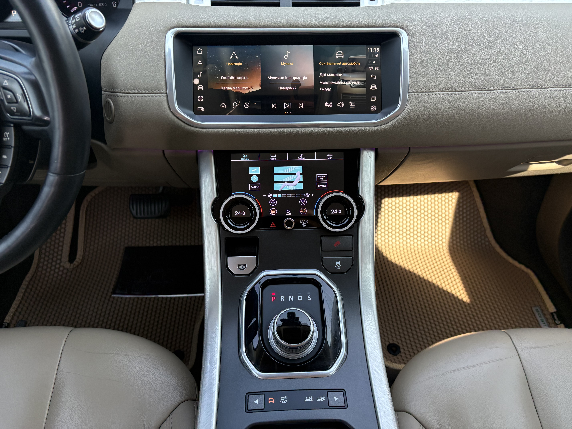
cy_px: 214
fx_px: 430
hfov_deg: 67.3
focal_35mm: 26
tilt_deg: -45.6
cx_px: 286
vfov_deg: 53.1
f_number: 1.6
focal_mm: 5.96
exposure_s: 1/106
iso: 125
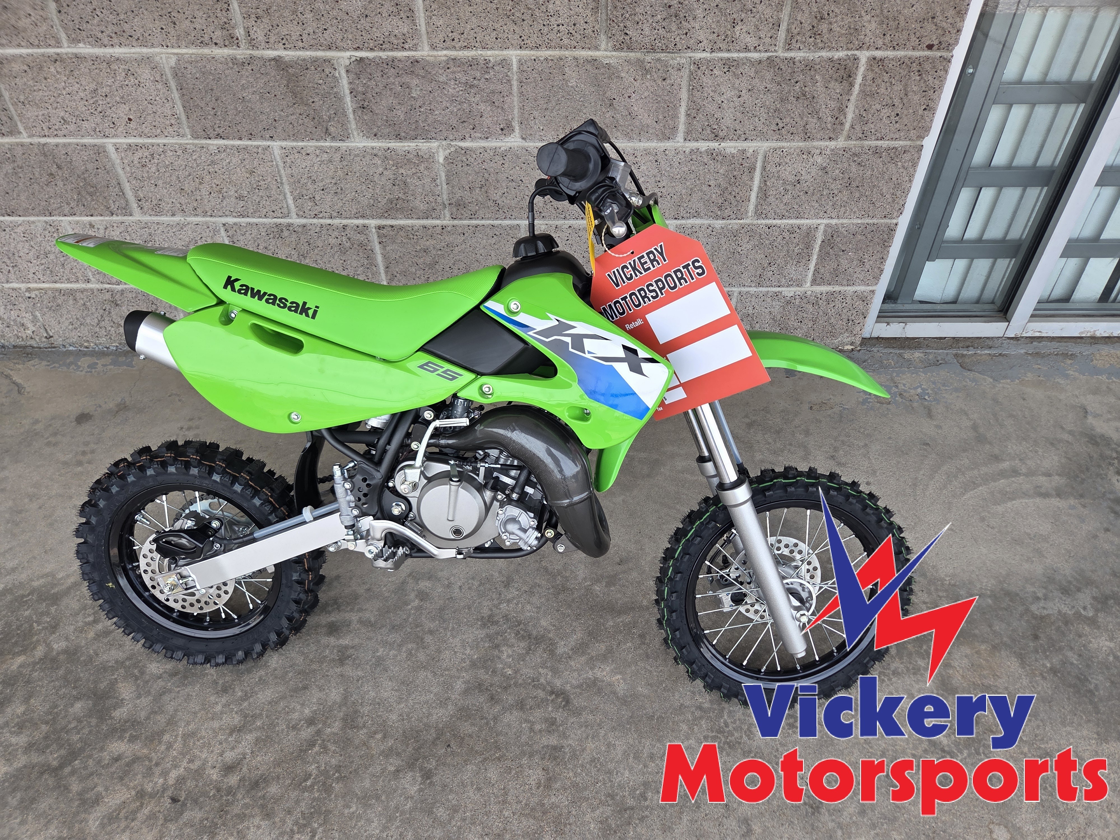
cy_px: 420
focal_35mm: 23
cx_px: 560
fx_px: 744
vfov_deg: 58.9
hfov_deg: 73.9
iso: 80
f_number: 1.8
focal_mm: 5.4
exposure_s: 1/575
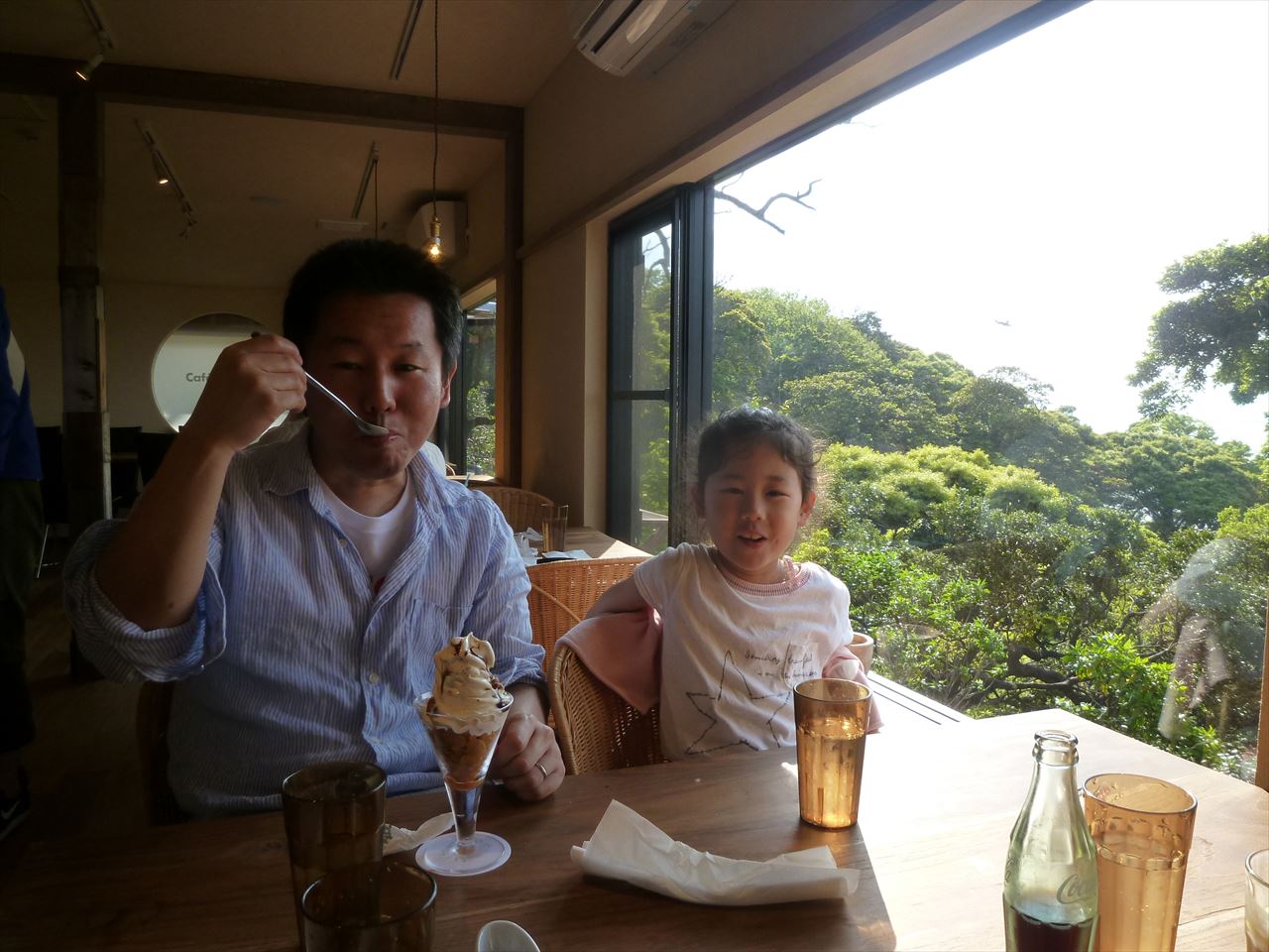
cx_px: 634
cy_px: 476
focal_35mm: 25
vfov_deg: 54.9
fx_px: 916
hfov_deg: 69.4
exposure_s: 1/160
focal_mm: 4.5
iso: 125
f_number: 4
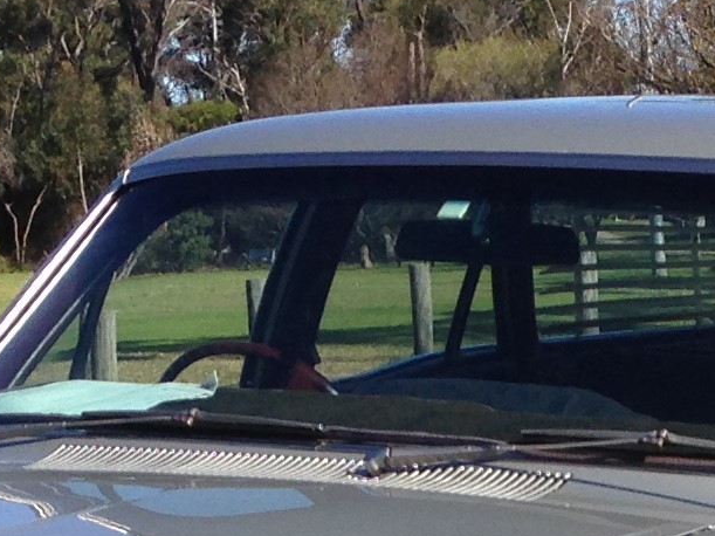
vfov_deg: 10.2
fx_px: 2974
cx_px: 255
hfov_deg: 13.7
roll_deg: +2.3
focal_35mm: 144
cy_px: 578
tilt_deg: -12.2
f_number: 2.4
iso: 50
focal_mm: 4.12
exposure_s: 1/1323
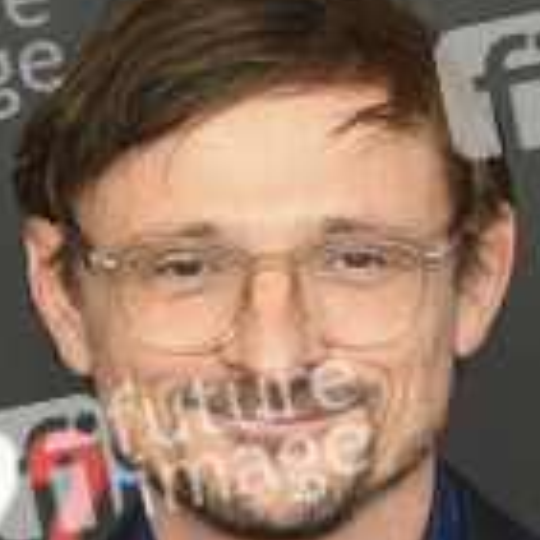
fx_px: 6177
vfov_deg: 5.0
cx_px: 283
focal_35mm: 350
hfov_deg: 5.0
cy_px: 643
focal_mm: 145
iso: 1250
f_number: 6.3
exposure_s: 1/160
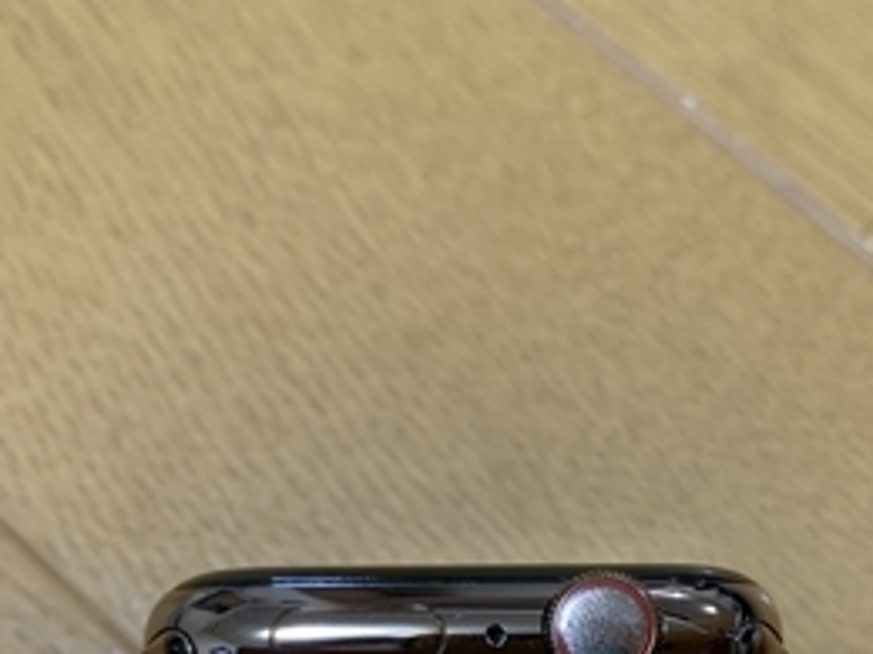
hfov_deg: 37.7
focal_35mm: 50
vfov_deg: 28.2
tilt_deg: -74.1
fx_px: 1261
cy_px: 572
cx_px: 601
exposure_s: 1/50
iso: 250
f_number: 1.8
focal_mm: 4.25
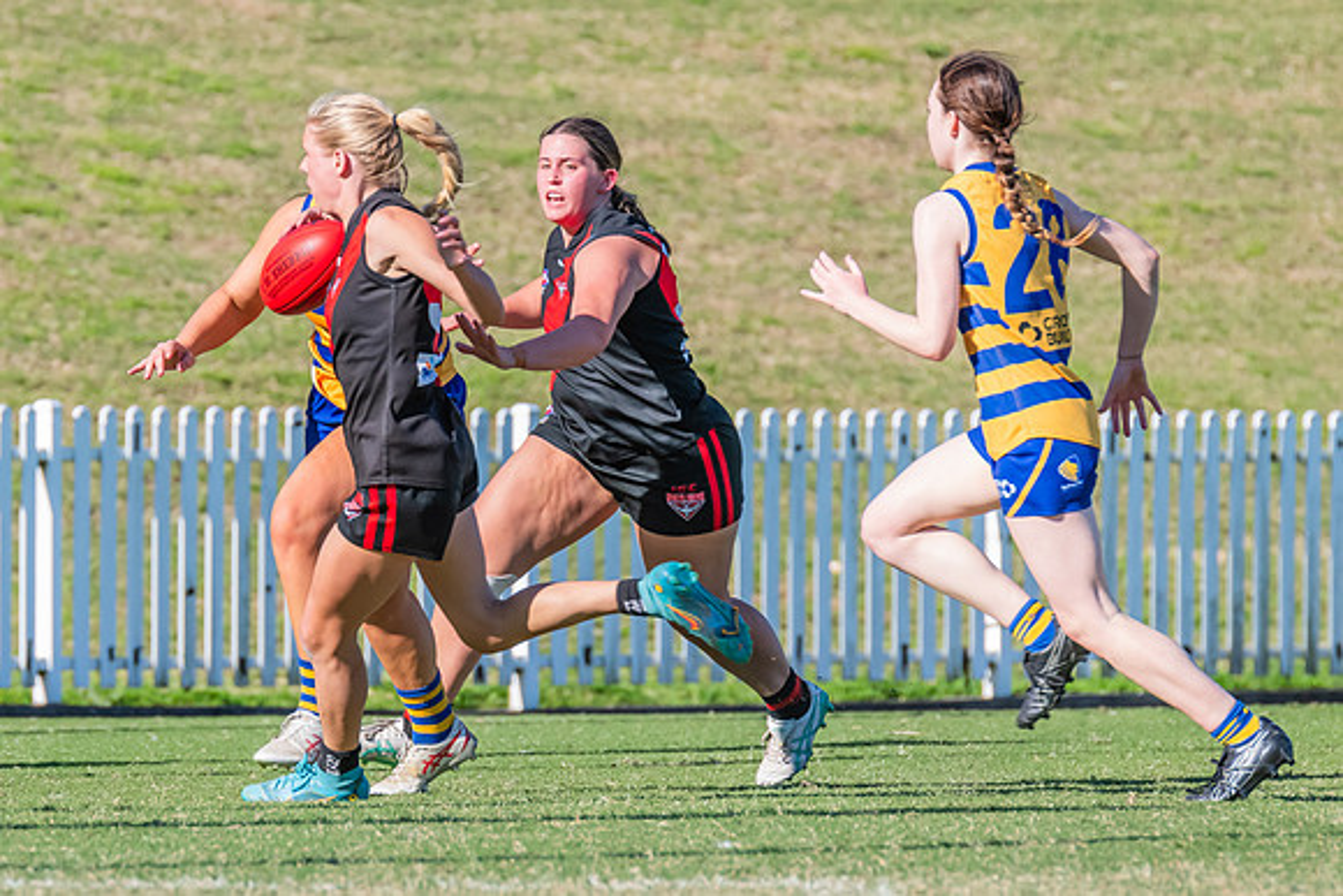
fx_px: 25622
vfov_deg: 2.0
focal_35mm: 687
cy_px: 388
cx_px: 419
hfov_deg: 3.0
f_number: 9
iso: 800
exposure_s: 1/1250
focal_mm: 420
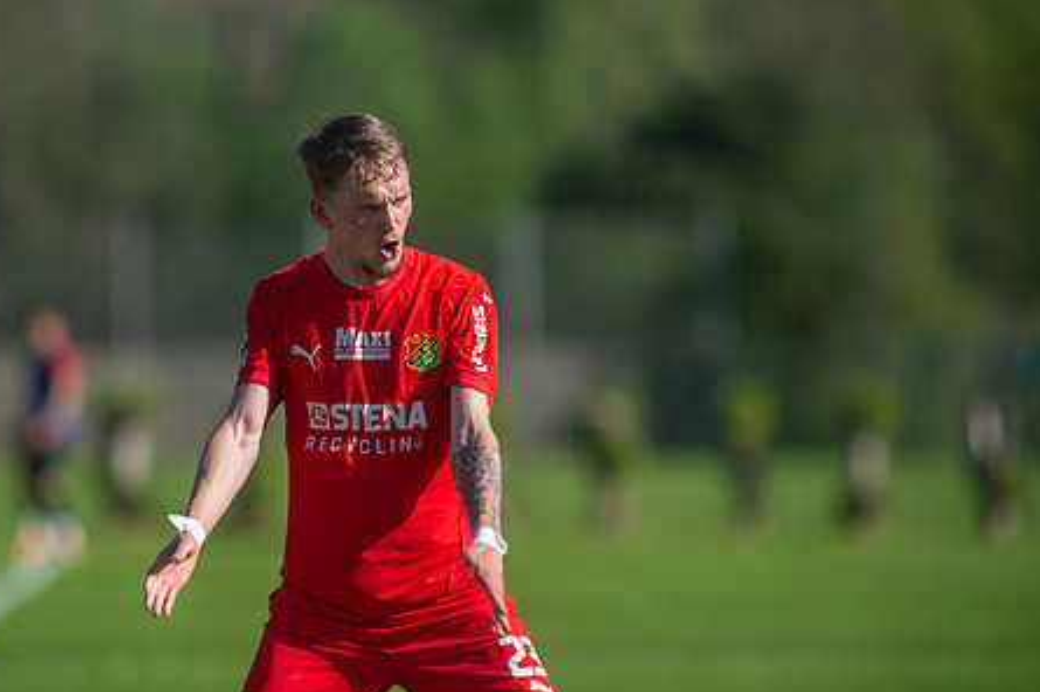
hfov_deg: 3.8
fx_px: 15819
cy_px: 257
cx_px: 386
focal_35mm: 548
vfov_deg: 2.5
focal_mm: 420
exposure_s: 1/1600
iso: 320
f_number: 4
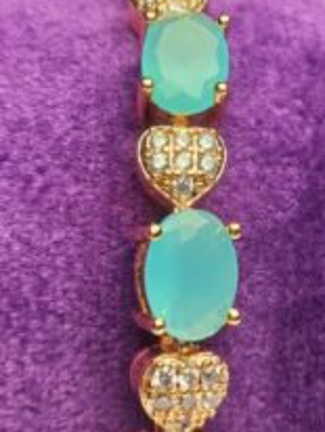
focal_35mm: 75
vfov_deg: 25.8
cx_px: 166
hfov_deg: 19.7
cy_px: 137
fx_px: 937
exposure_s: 1/100
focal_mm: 3.98
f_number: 1.8
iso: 80
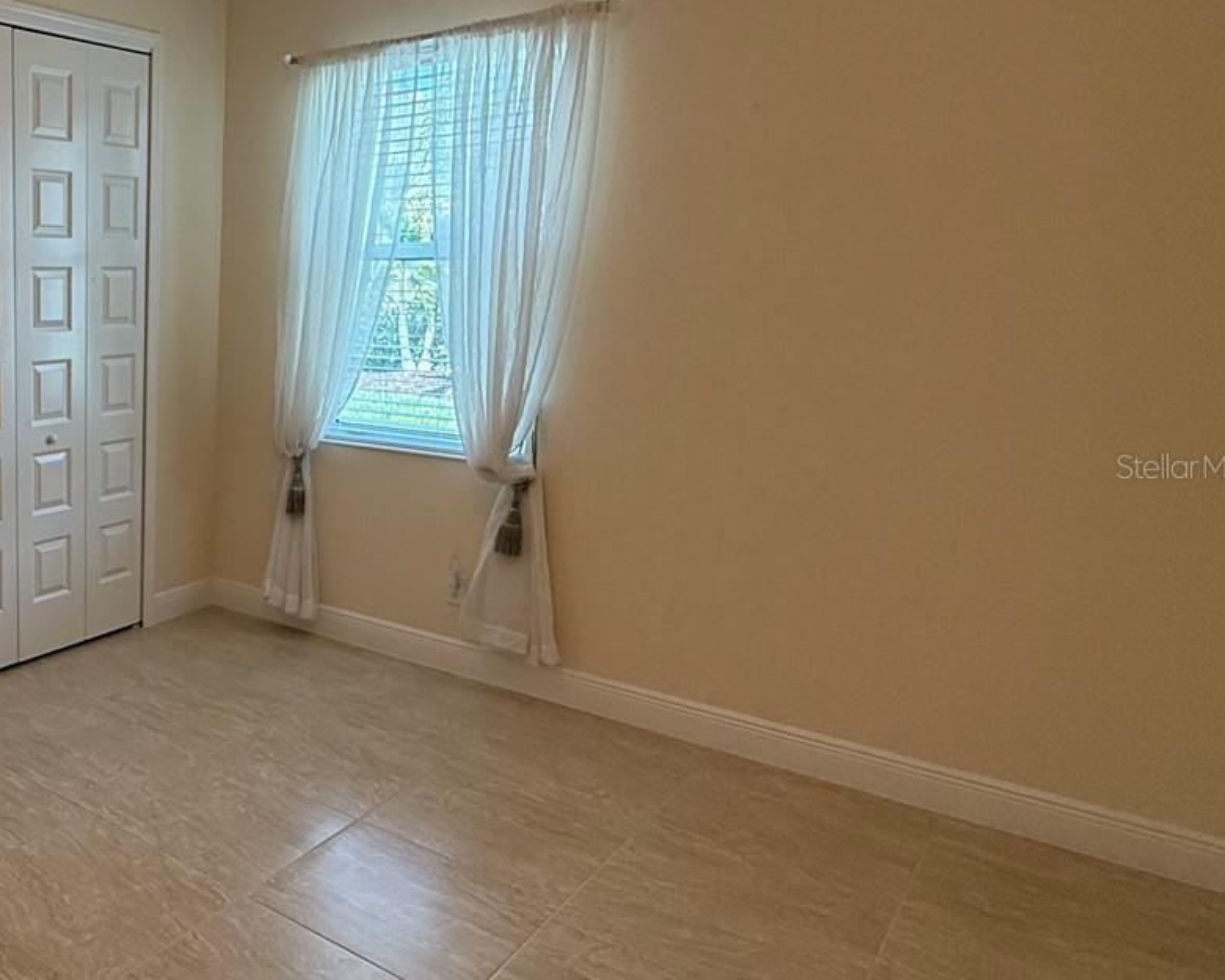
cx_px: 9
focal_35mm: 28
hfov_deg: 50.7
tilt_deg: -10.7
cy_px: 466
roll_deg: +1.0
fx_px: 1015
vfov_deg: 51.5
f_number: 2.2
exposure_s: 1/120
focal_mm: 2.22
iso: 160
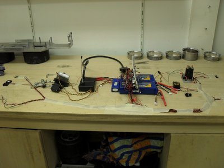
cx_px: 112
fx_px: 226
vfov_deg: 40.7
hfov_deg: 52.6
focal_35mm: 35
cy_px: 84
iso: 100
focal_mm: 6.2
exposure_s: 1/45
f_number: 2.8
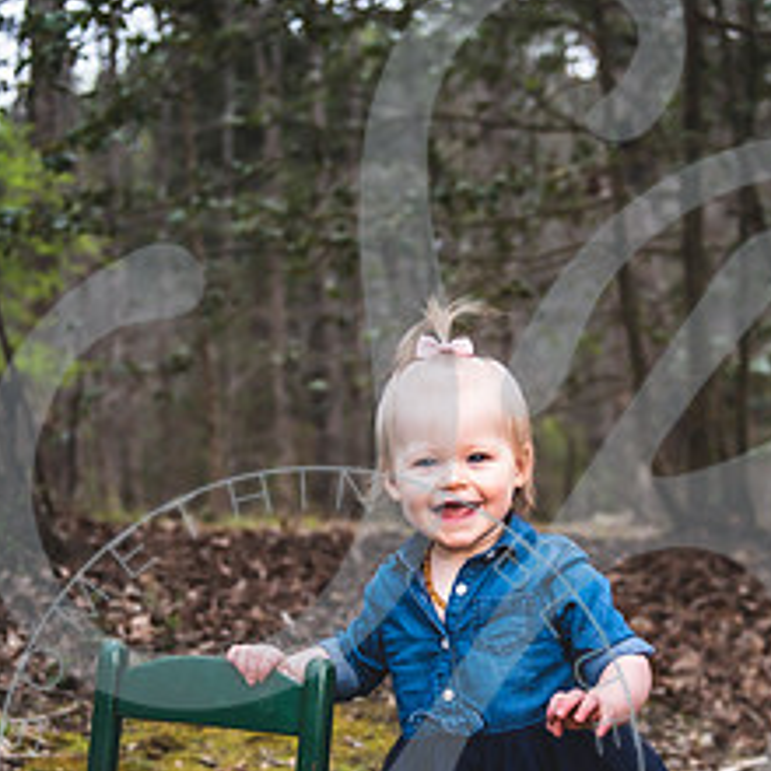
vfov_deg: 28.8
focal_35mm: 59
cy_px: 526
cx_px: 477
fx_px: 1487
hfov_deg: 29.0
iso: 100
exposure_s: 1/500
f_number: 2.8
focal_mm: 34
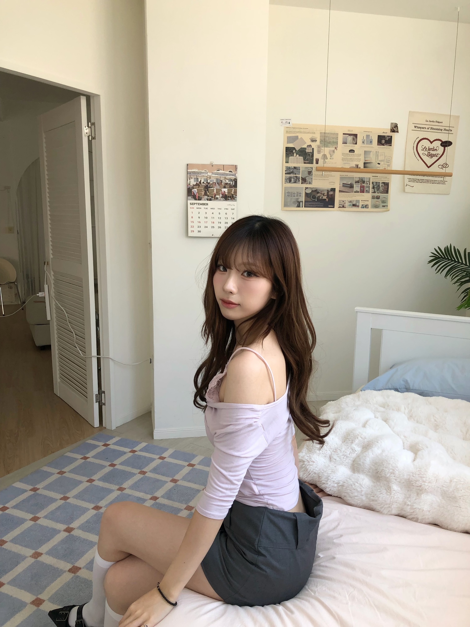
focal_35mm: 28
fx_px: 507
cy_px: 314
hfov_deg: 49.7
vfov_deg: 63.4
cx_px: 235
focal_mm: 3.99
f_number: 1.8
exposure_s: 1/120
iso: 50
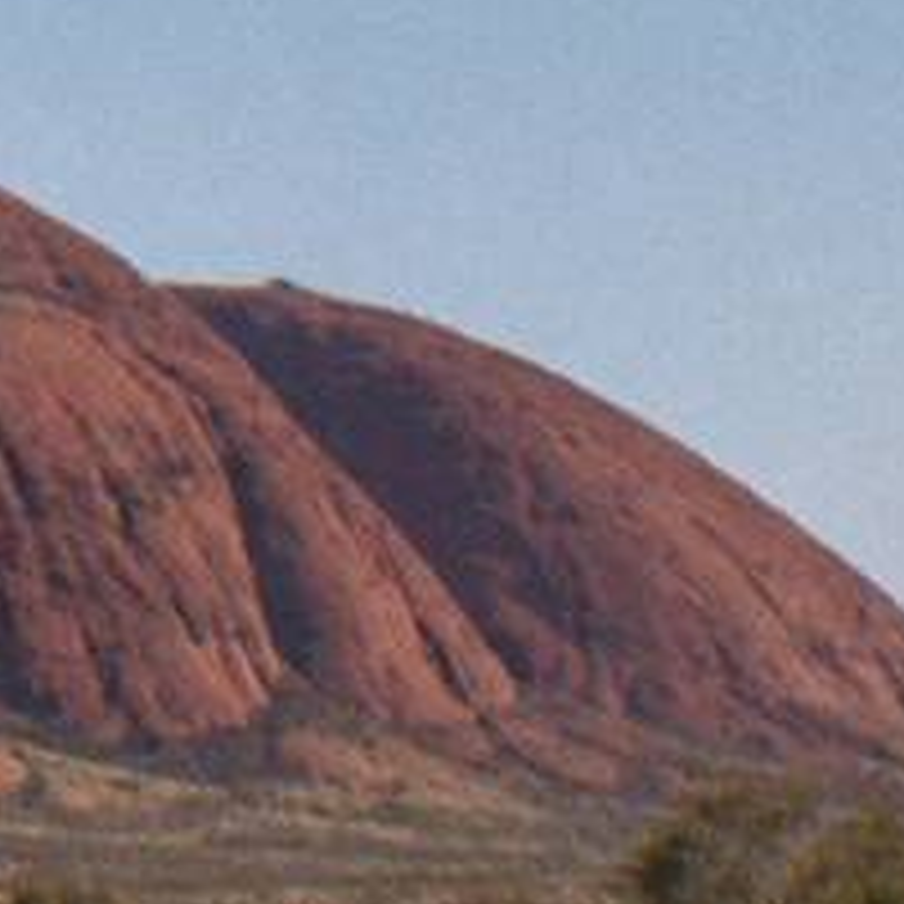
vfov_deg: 11.8
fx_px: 4373
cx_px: -1282
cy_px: 418
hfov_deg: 10.2
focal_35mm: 148
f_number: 10
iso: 200
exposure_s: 1/125
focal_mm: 35
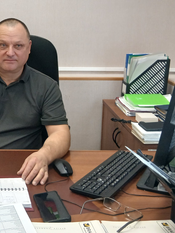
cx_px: -20
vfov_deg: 33.7
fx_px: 377
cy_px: 62
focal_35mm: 56
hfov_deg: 24.3
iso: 125
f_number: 1.8
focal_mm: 3.98
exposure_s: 1/50
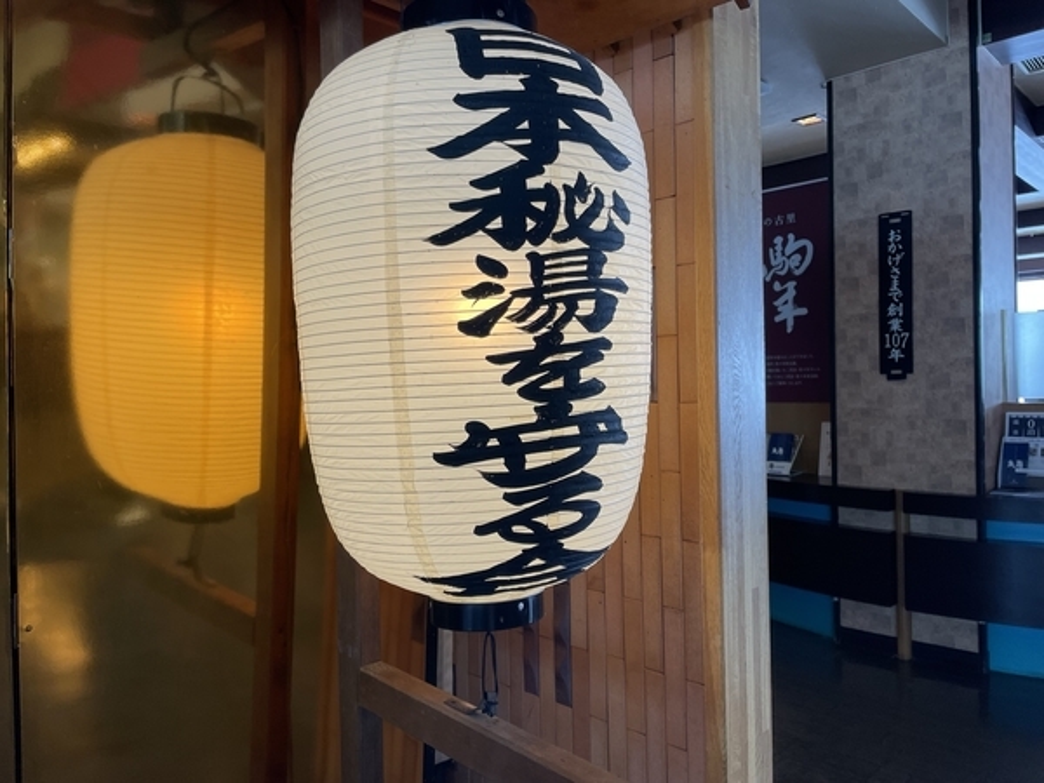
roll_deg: +1.2
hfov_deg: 67.3
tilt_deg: +0.4
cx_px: 522
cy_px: 392
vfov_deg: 53.1
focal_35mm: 26
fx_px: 784
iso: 50
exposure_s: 1/121
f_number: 1.6
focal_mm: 4.2
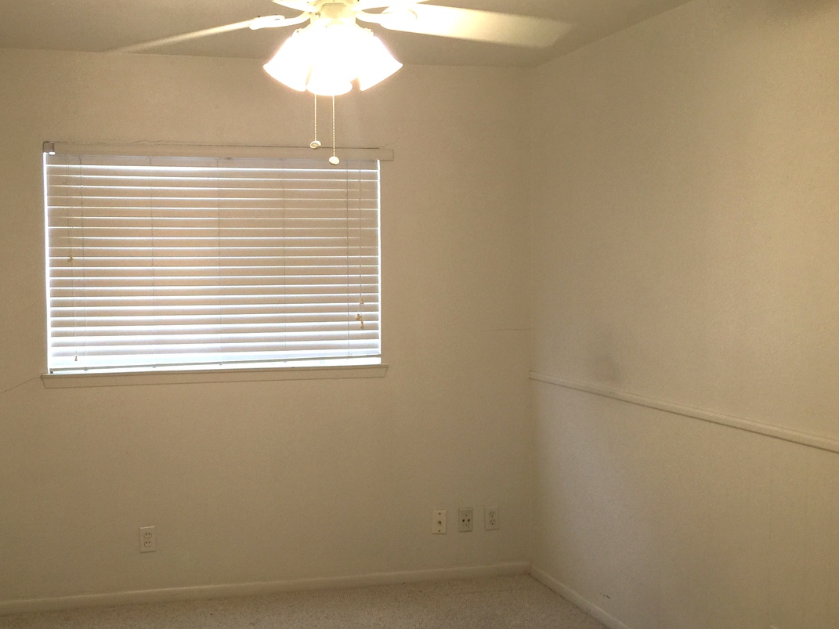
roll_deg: -0.6
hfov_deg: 47.1
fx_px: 945
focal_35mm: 39
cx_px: 280
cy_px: 330
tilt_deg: -3.6
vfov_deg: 36.8
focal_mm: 4.15
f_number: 2.2
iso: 40
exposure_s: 1/30
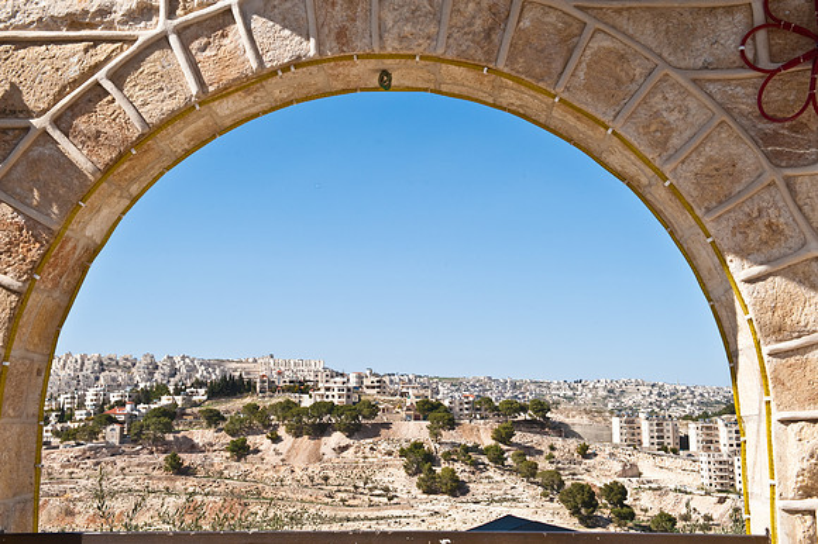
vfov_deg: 29.8
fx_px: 1022
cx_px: 409
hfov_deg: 43.6
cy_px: 272
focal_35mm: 45
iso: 200
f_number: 16
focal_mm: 45
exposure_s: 1/160
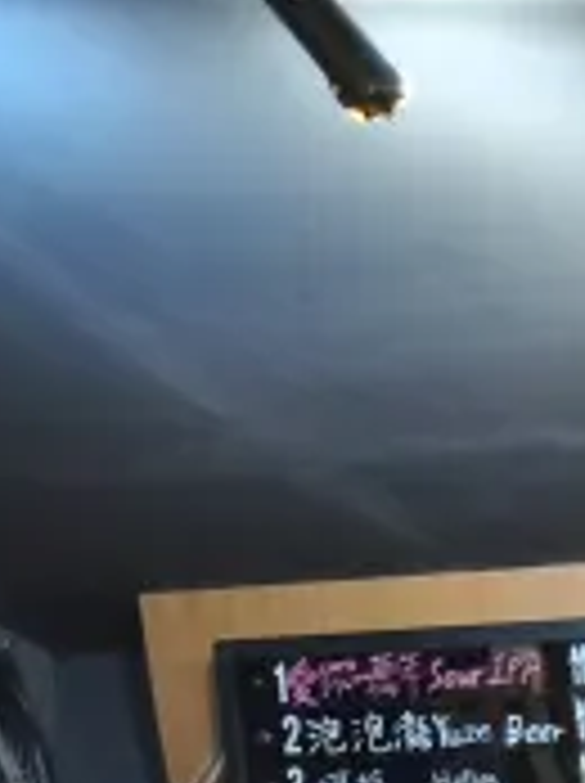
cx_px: 1485
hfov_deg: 11.2
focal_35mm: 106
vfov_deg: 16.2
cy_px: 1336
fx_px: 2394
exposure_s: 1/40
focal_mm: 6.18
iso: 1250
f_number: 1.65
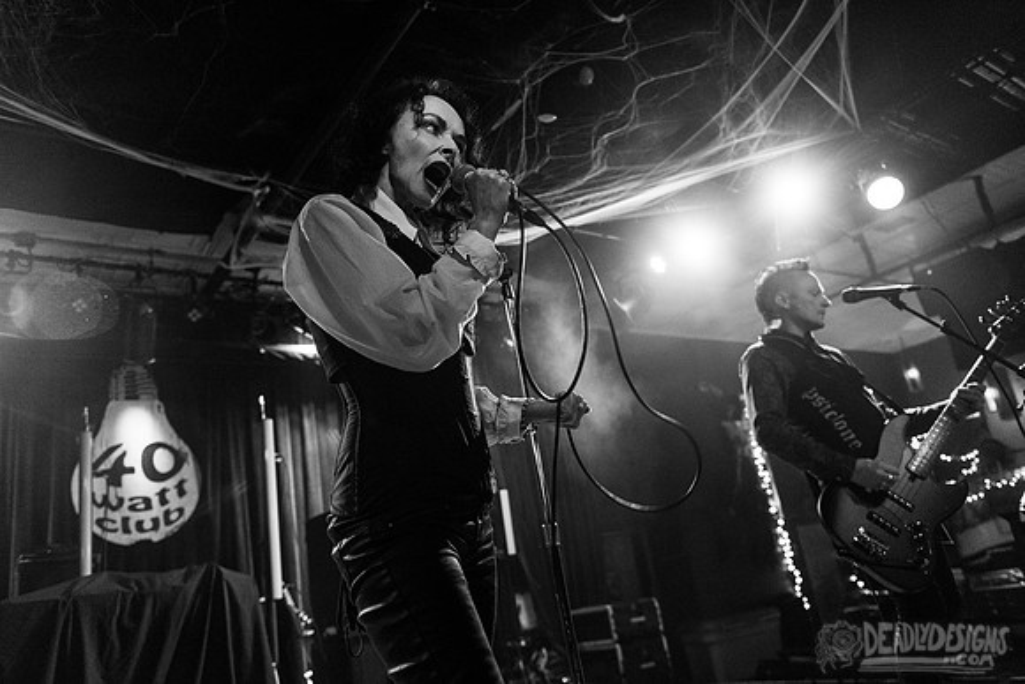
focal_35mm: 28
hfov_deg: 65.5
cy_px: 342
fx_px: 797
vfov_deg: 46.4
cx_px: 512
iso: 3200
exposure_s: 1/100
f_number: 3.2
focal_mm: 28
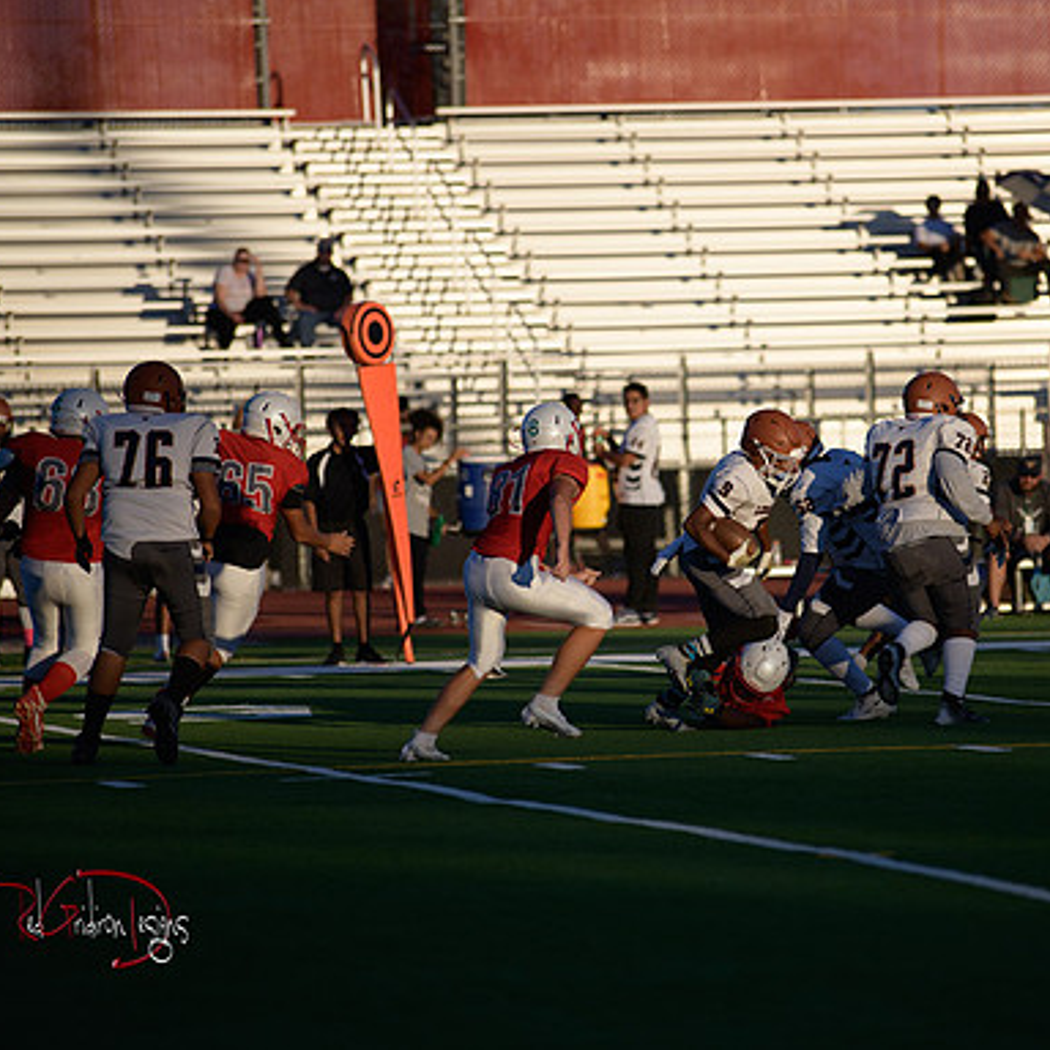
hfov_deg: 6.8
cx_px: 711
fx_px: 8820
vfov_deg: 6.8
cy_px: 524
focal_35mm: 257
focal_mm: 200
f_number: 2.8
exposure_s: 1/5000
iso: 200
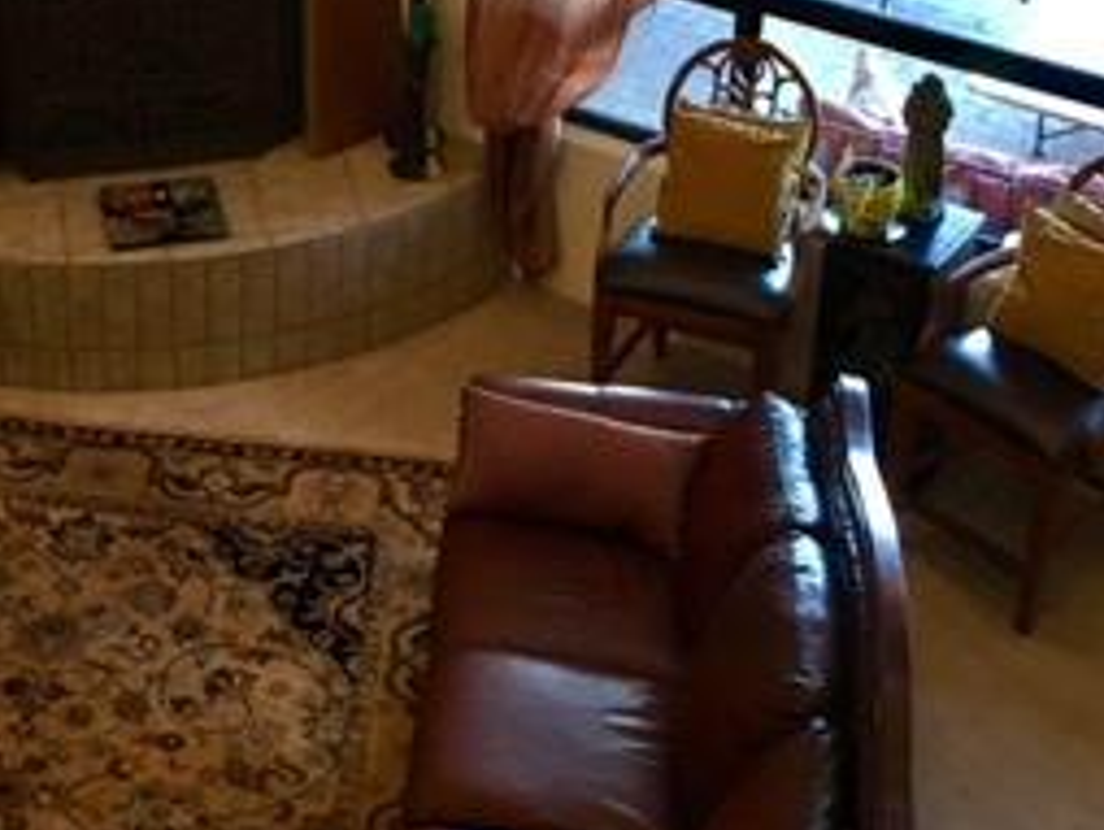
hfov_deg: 26.1
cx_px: 204
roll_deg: +0.6
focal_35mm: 73
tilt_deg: -30.0
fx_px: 2330
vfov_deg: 20.0
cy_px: 178
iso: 125
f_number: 2.2
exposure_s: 1/30
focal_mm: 4.15
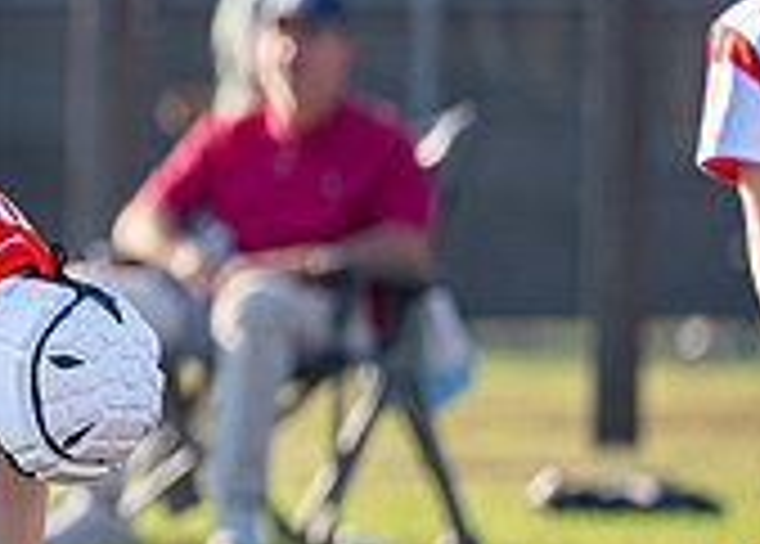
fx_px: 18880
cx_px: -577
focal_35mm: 874
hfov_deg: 2.3
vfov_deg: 1.7
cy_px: 117
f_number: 2.8
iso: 250
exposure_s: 1/1600
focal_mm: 200
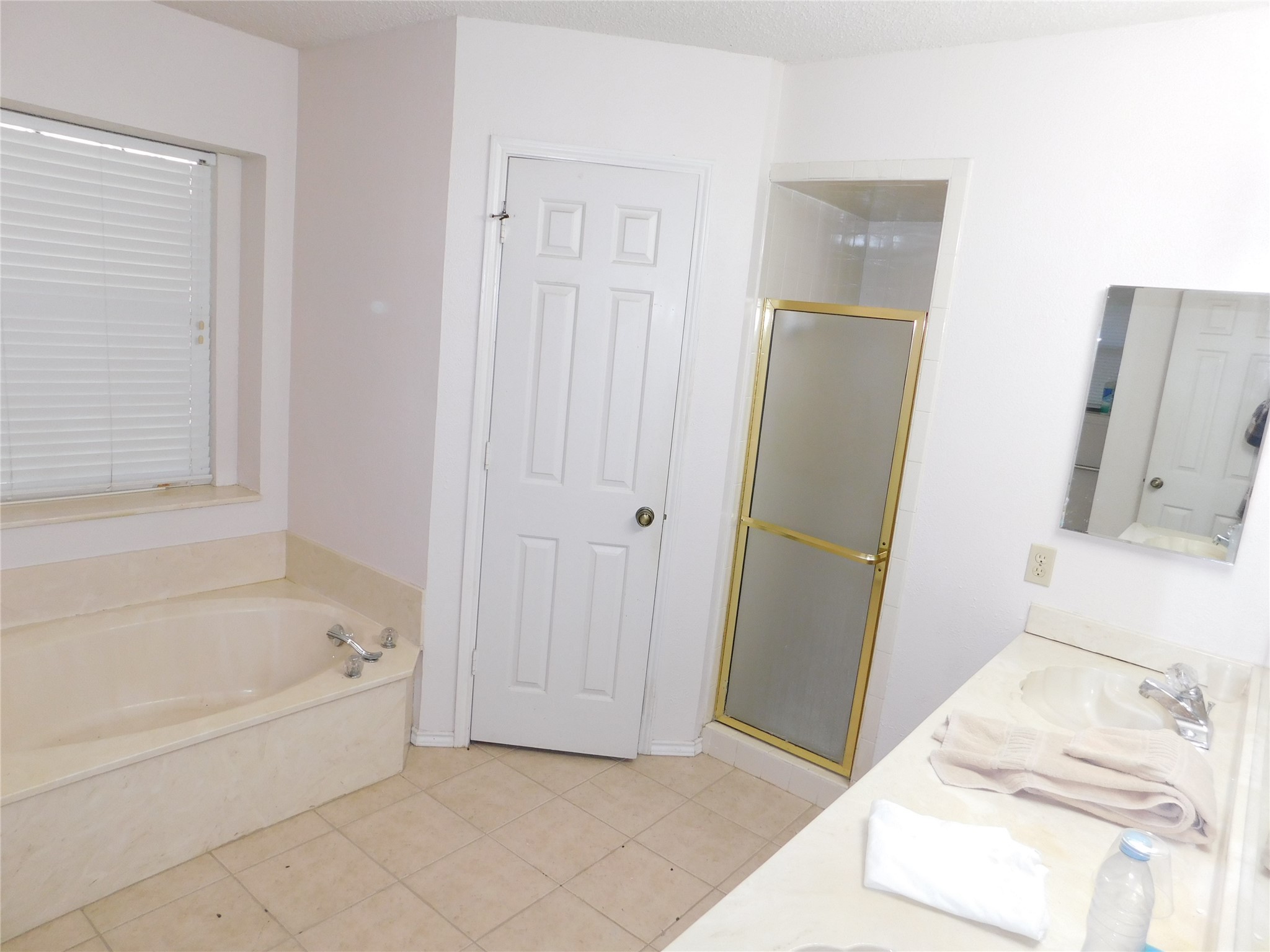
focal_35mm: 23
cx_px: 635
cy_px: 476
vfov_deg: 58.9
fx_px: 844
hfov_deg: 73.9
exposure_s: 1/30
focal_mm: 4
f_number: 3
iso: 160
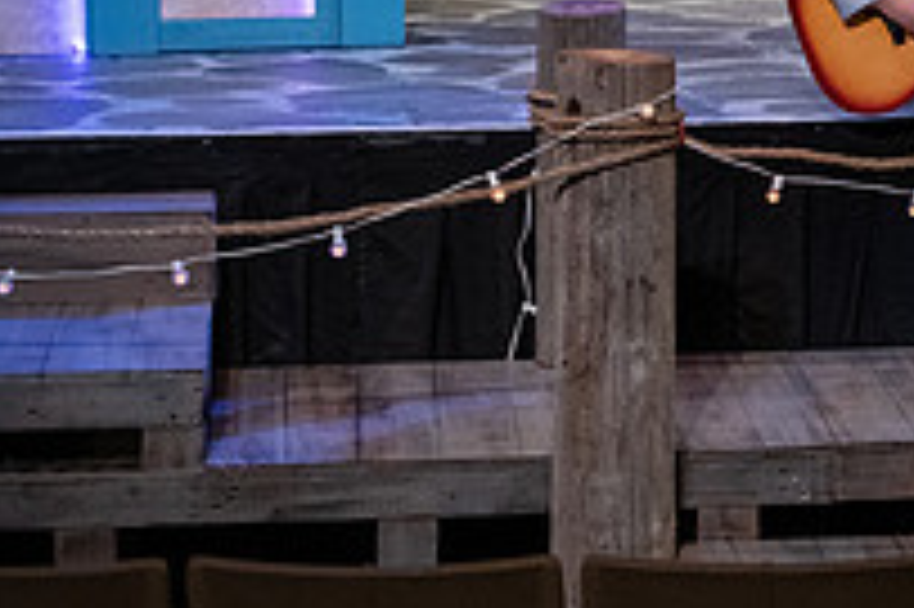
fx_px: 5809
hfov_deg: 8.9
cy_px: -200
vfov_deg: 5.9
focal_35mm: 229
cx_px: 1184
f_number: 3.2
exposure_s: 1/320
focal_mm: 80
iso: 3200
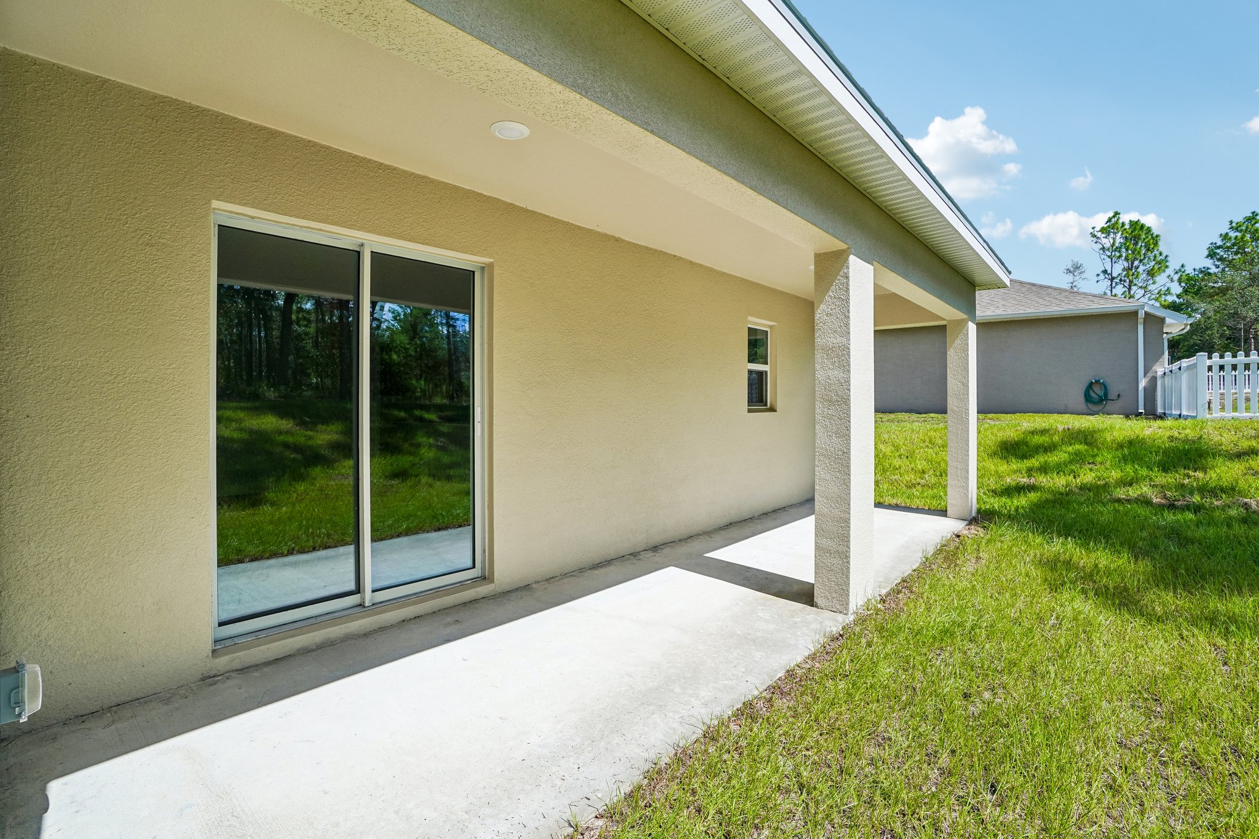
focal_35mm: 15
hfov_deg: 100.4
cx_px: 630
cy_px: 420
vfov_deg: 77.3
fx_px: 525
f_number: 8
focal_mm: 10
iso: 100
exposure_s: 1/200
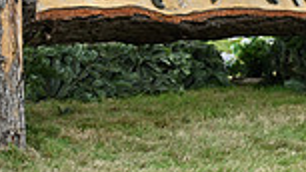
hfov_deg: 9.4
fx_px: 1769
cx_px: 566
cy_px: -69
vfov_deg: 5.5
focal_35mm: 218
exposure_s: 1/1250
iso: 560
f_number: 5.6
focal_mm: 55
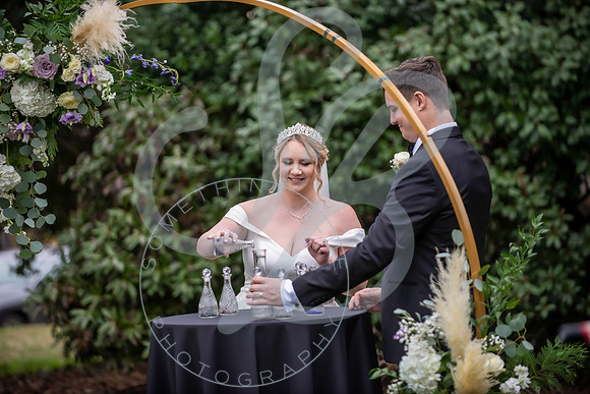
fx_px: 2541
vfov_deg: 8.9
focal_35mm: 155
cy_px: 197
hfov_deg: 13.2
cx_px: 295
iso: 640
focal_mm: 155
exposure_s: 1/640
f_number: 2.8
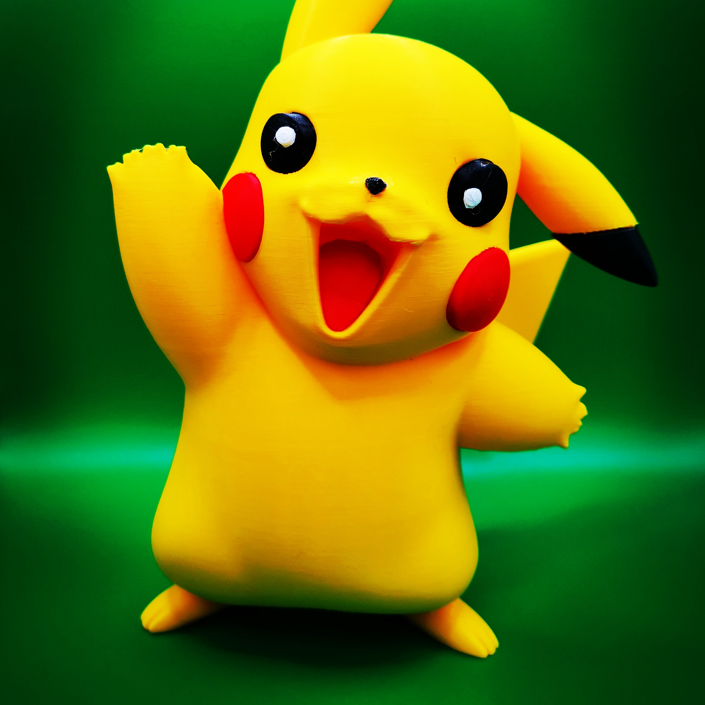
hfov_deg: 51.1
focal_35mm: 32
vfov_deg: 50.9
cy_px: 294
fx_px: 737
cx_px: 352
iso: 50
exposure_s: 1/369
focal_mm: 4.75
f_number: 1.8
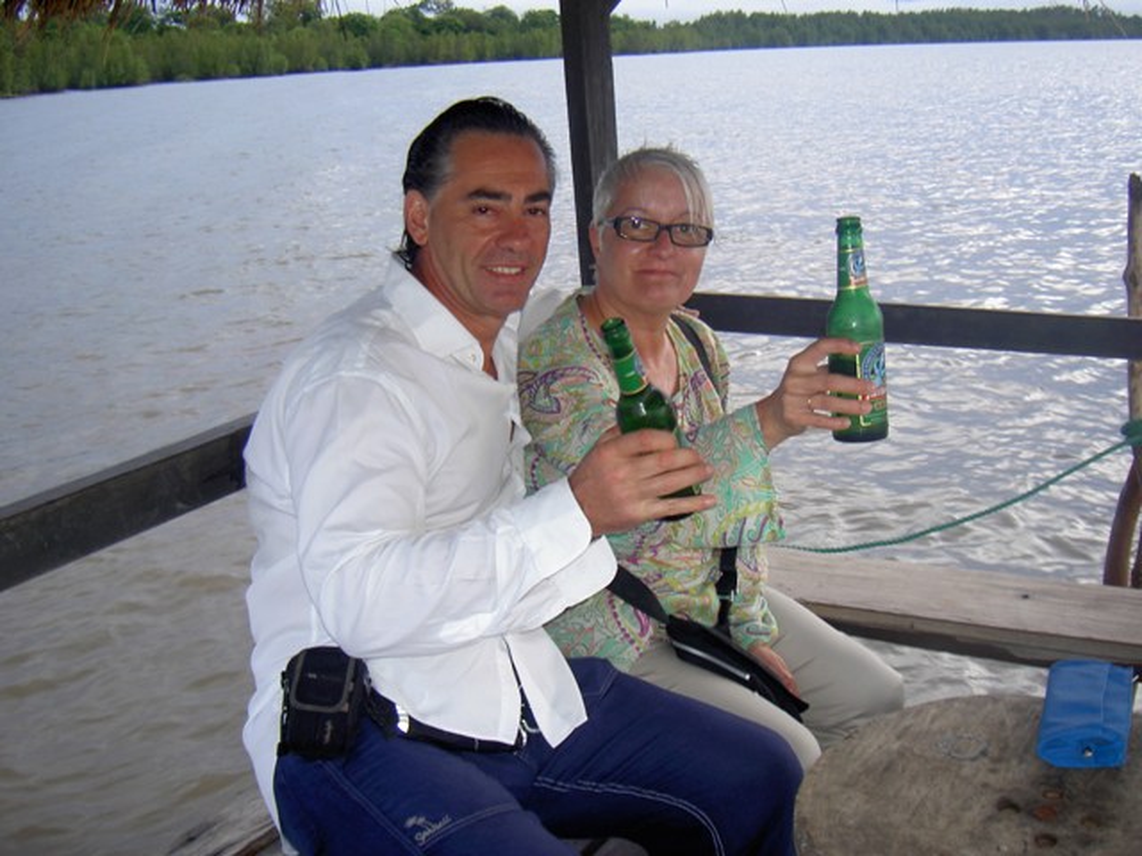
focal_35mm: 39
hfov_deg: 47.9
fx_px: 1287
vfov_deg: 36.8
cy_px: 428
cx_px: 571
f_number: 2.8
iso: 100
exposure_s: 1/59.5
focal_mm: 8
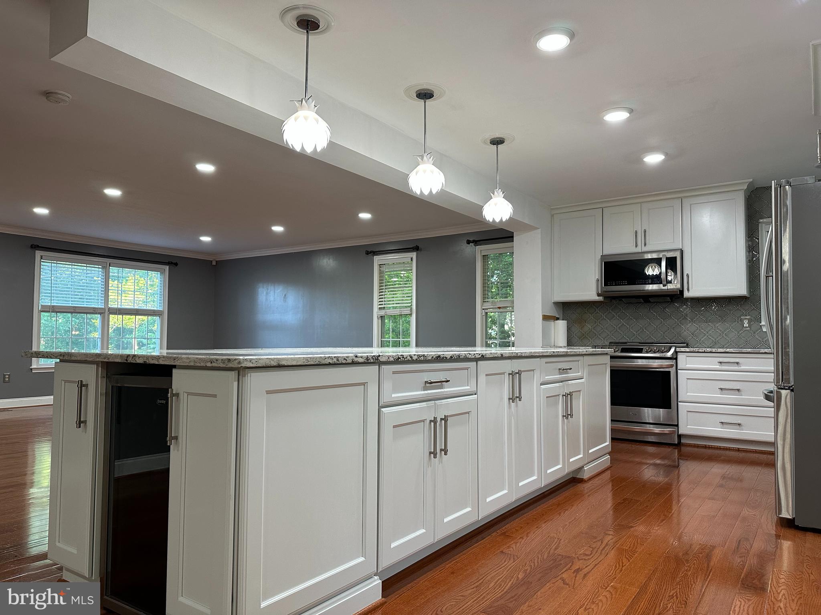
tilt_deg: +2.6
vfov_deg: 56.8
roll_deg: -0.4
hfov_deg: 71.6
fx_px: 569
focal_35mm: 24
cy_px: 308
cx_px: 410
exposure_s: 1/120
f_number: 1.78
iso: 200
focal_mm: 6.86
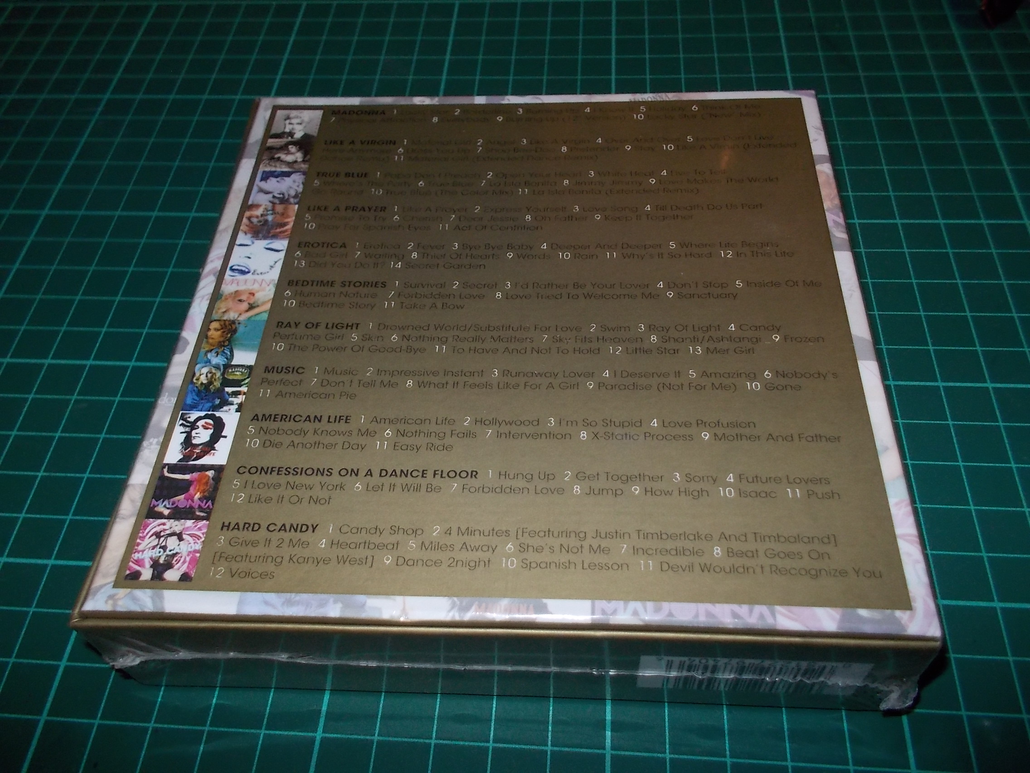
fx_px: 863
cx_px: 515
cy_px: 386
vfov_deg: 48.2
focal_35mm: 29
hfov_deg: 61.7
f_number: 3.3
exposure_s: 1/30
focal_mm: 4.1
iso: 200
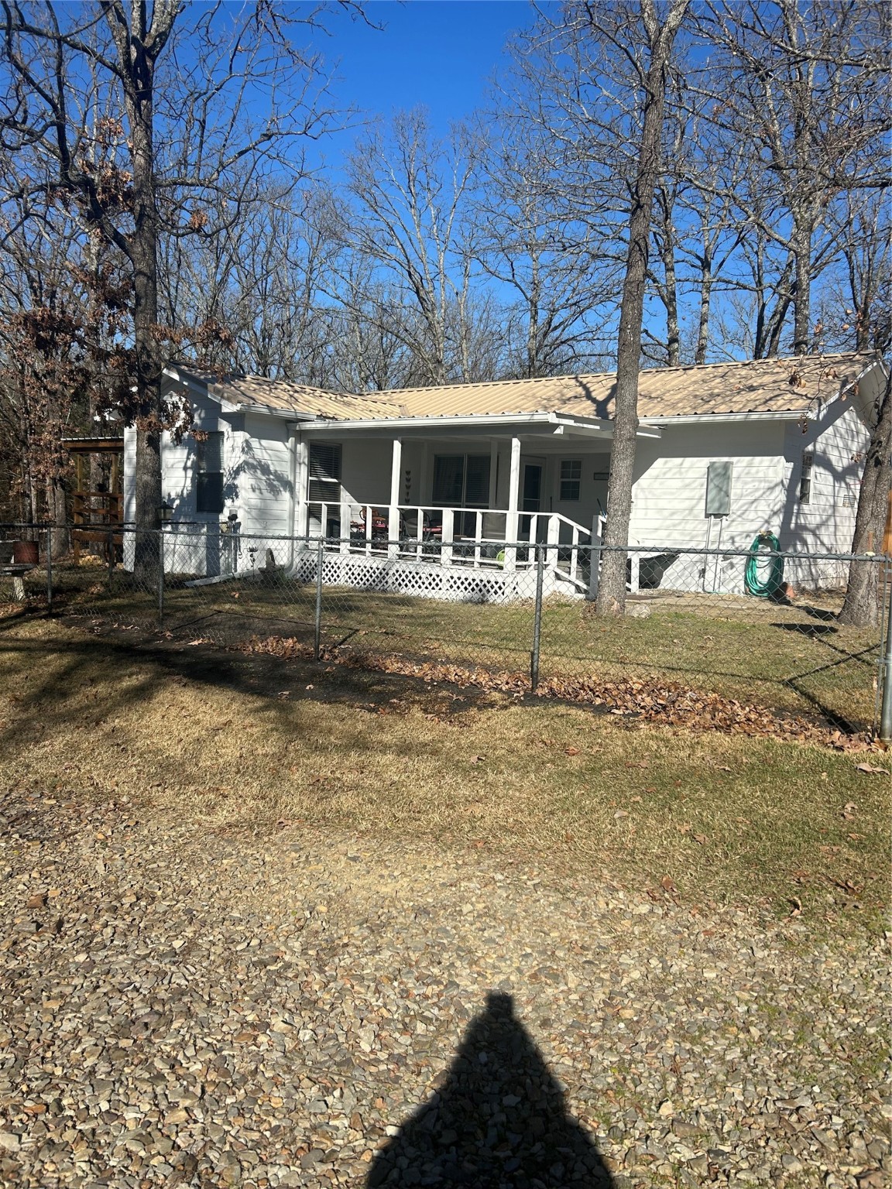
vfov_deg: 67.3
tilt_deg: -5.3
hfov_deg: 53.1
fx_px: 893
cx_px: 446
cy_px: 594
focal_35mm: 26
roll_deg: -2.0
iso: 50
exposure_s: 1/5319
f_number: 1.5
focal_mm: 5.7
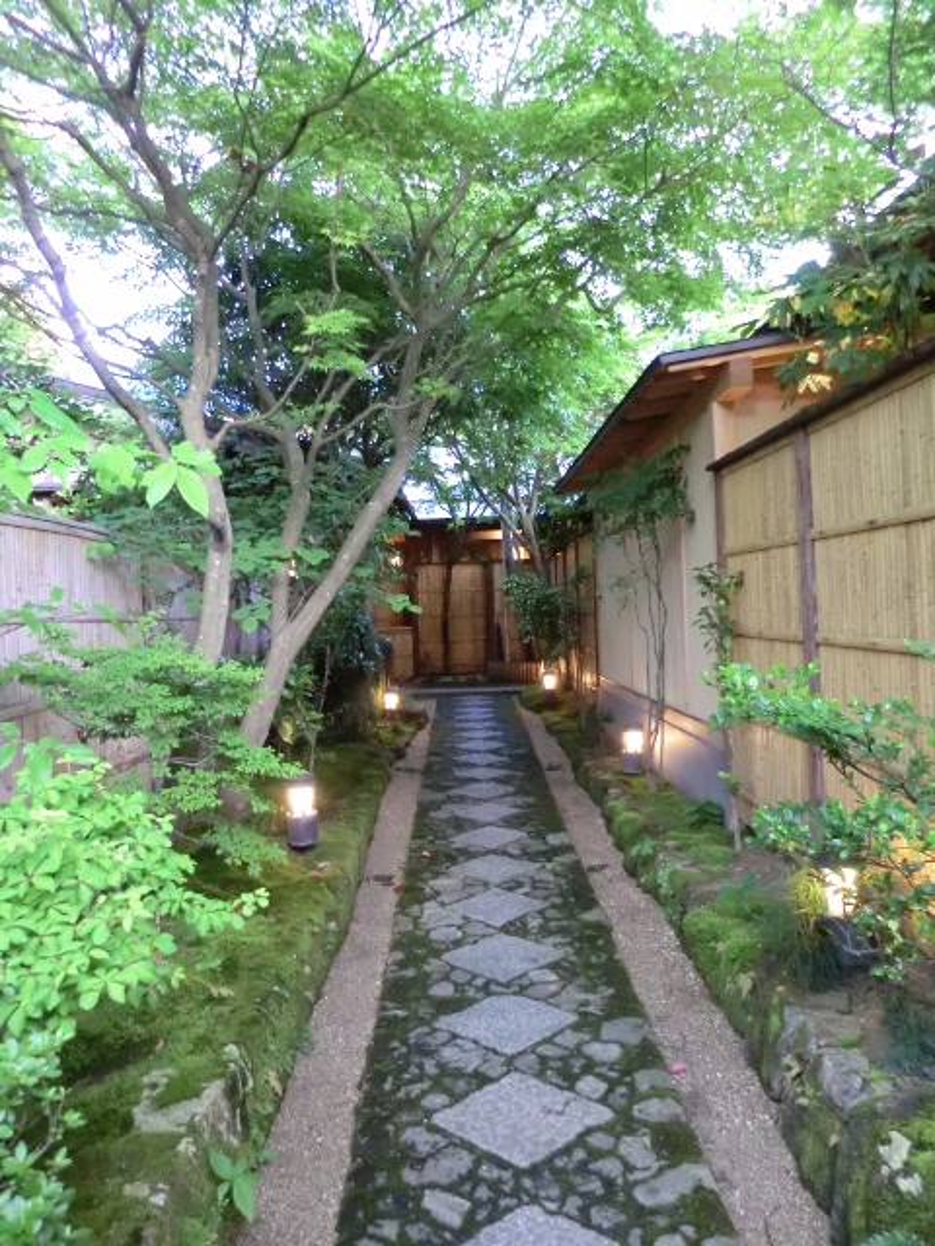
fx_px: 972
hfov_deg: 51.4
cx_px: 468
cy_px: 623
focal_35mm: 27
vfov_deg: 65.3
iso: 800
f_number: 3.2
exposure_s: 1/50
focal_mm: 4.9
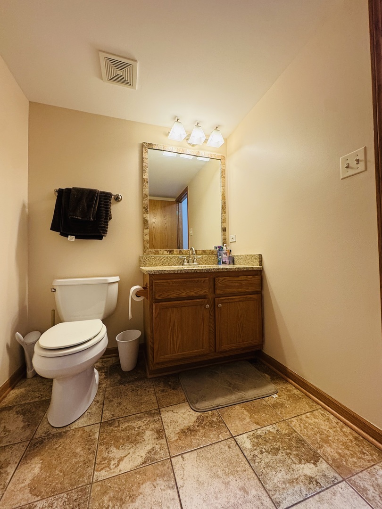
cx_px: 191
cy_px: 254
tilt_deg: +1.0
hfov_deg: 85.7
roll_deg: +0.9
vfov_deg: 102.1
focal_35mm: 14
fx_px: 206
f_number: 2.2
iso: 200
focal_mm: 2.22
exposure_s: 1/60
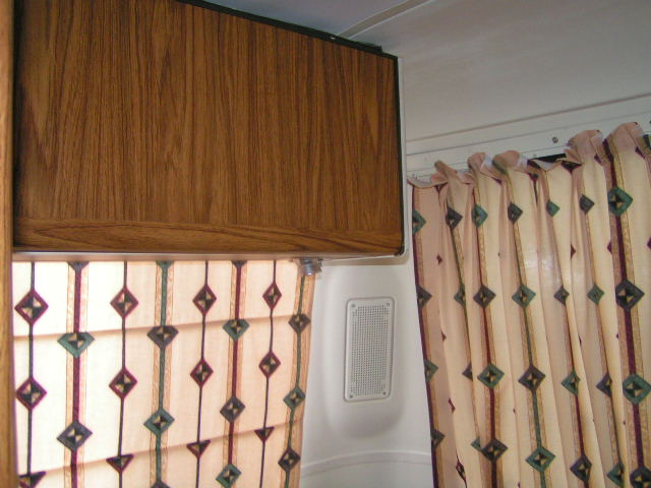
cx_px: 326
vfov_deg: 37.7
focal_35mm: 38
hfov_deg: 49.0
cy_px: 244
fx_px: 715
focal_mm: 5.8
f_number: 2.8
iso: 160
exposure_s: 1/40
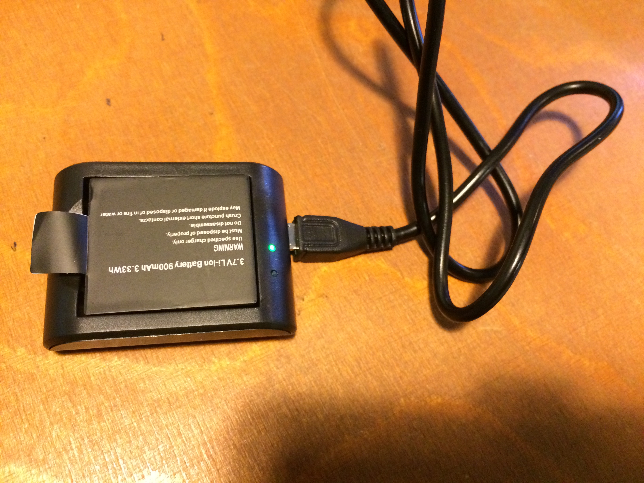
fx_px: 540
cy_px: 242
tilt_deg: -63.5
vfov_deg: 48.2
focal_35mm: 29
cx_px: 322
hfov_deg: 61.7
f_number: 2.2
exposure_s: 1/25
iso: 320
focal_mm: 4.15
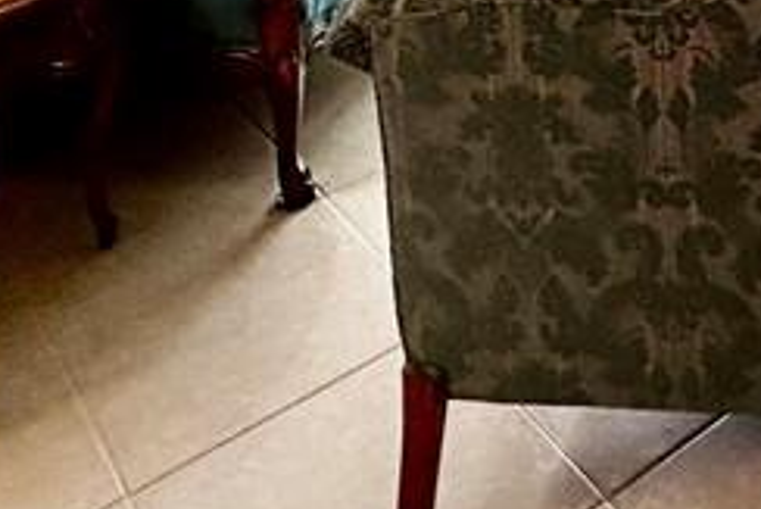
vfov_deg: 15.7
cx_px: 811
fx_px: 1290
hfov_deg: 29.9
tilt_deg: +0.8
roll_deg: +0.8
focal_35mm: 61
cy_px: -600
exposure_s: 1/120
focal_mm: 2.22
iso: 160
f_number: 2.2
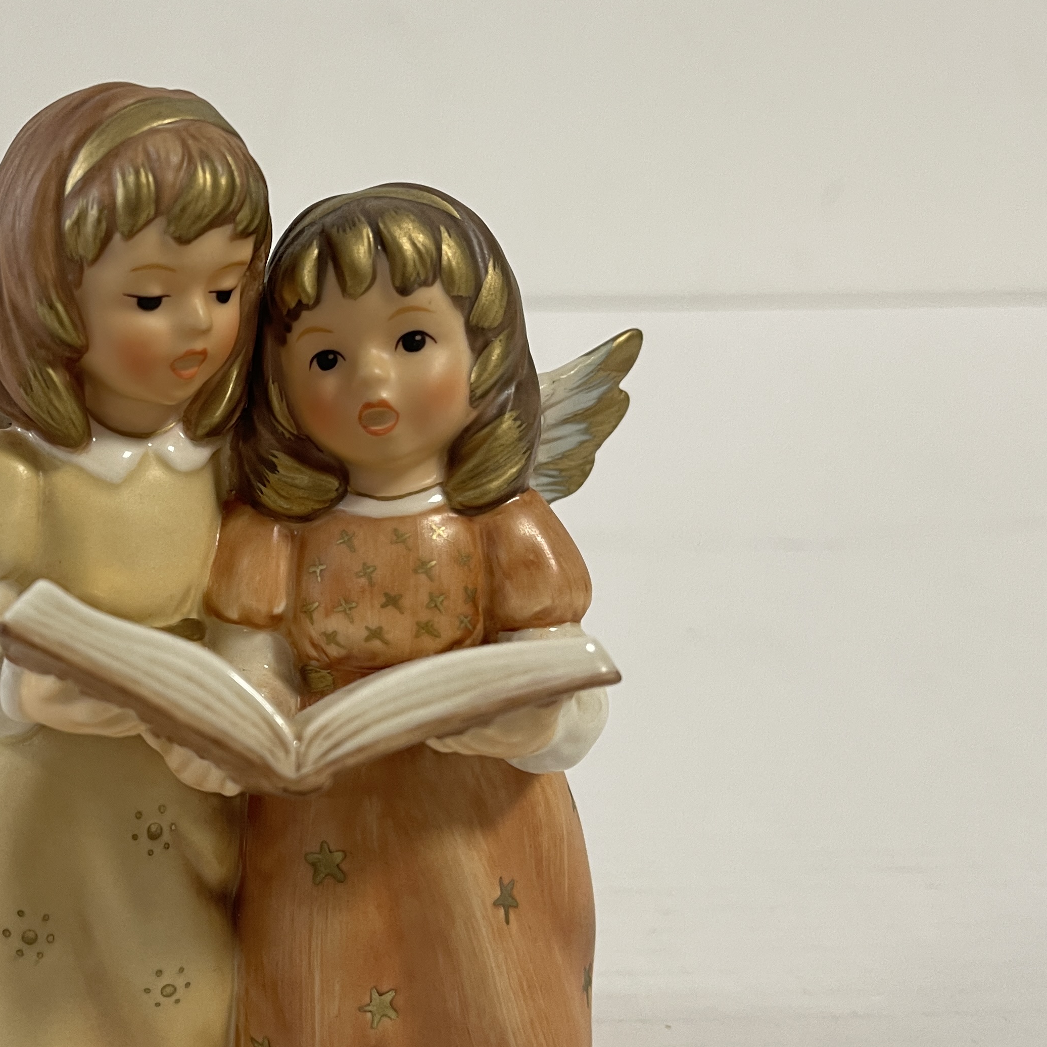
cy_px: 577
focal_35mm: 43
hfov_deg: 36.5
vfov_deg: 39.1
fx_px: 1471
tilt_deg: -17.5
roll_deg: -0.7
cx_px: 86
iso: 80
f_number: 1.6
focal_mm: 5.1
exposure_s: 1/50
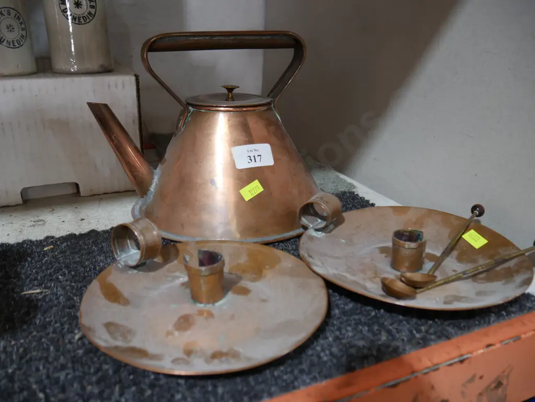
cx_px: 268
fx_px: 433
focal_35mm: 28
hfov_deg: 63.4
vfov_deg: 49.8
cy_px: 201
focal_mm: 14
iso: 640
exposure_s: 1/60
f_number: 3.5
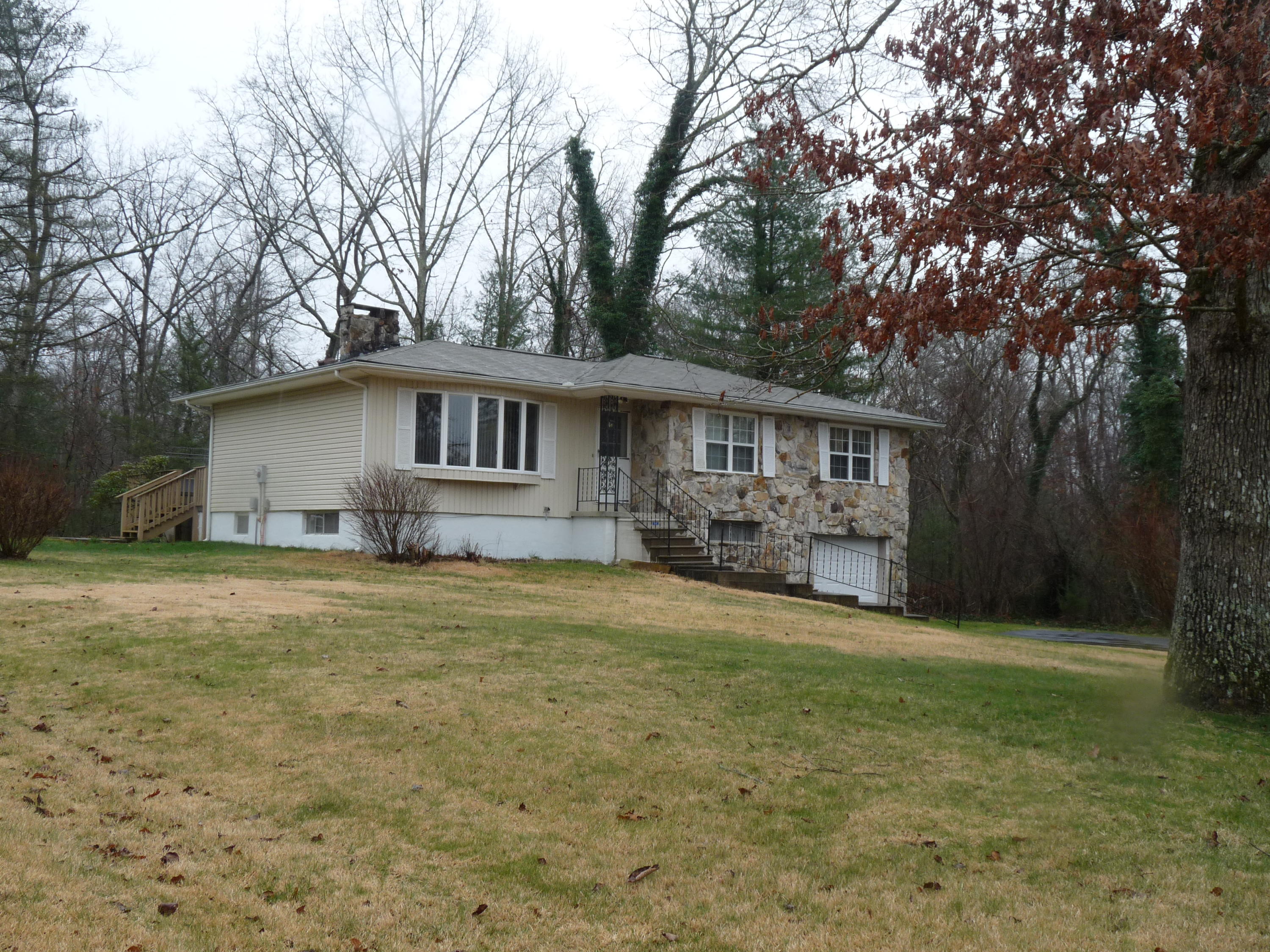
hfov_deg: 50.1
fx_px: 1357
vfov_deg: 38.7
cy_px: 476
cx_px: 635
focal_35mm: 37
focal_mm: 6.6
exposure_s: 1/125
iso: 100
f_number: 4
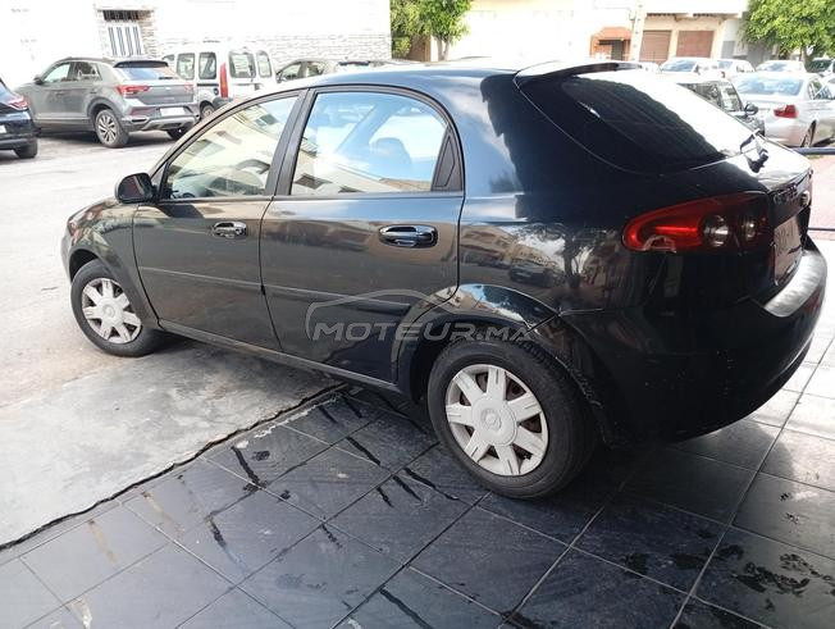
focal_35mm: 27
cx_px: 418
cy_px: 314
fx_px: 652
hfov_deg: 65.2
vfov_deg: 51.5
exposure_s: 1/50
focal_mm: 3.98
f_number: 1.8
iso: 138
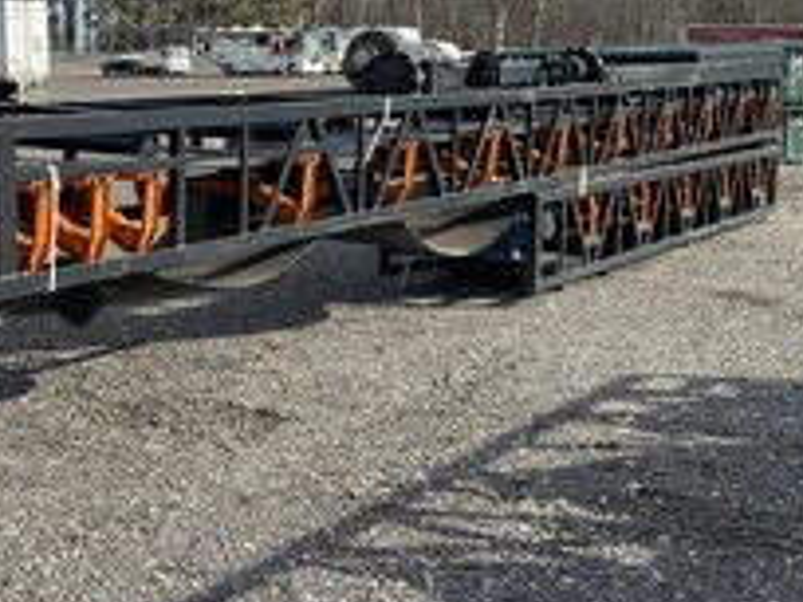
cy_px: 236
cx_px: 122
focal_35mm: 57
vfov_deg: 25.6
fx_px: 1322
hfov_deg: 32.5
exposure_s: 1/883
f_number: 1.8
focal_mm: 3
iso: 25
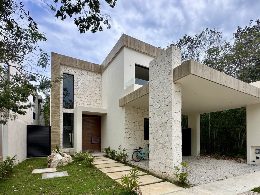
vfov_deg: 67.0
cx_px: 145
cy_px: 128
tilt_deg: +3.5
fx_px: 143
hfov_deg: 84.3
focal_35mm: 19
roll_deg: +0.1
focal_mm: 2.22
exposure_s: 1/1276
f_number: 2.2
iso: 40
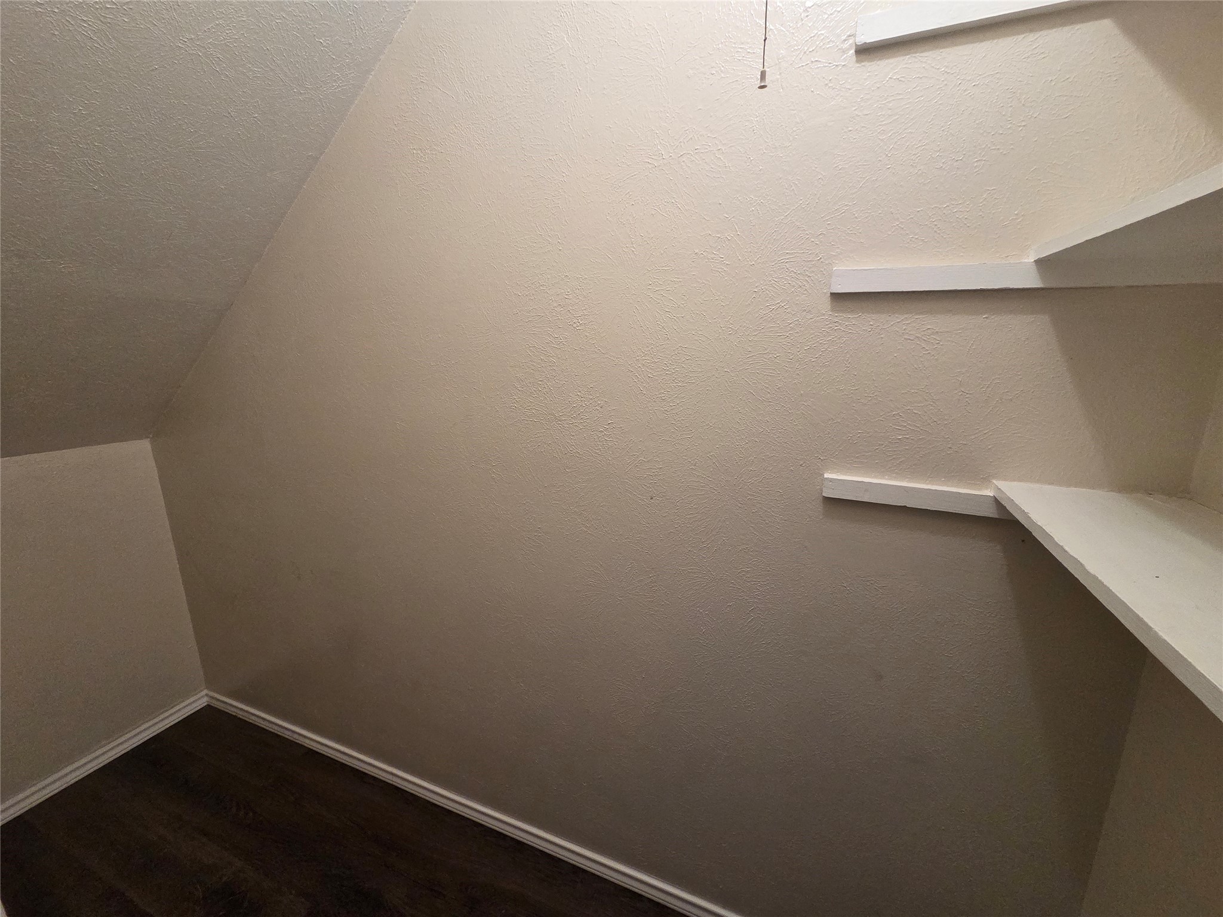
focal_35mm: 13
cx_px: 612
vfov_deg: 89.9
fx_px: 459
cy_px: 458
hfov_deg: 106.2
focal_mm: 2.2
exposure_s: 1/60
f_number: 2.2
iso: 500
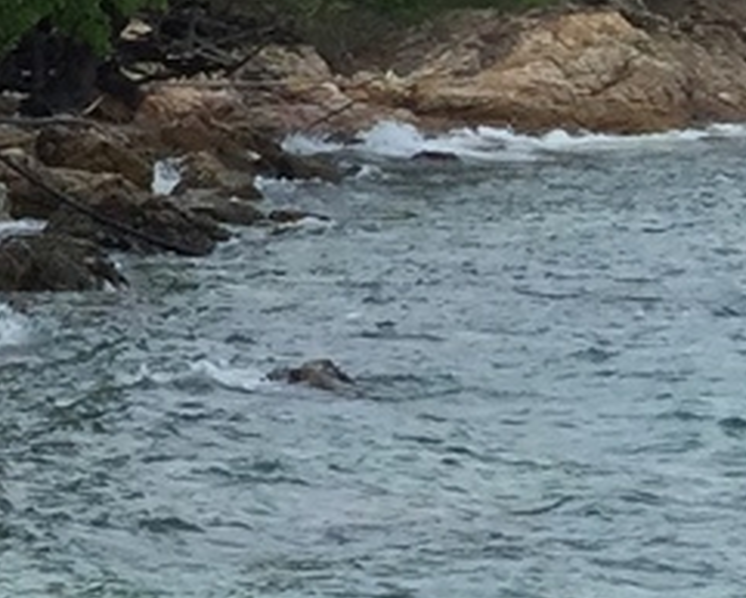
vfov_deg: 8.2
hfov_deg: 8.3
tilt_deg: +0.3
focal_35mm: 188
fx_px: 4152
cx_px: -1665
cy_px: -31
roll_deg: +0.1
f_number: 2.2
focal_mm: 4.15
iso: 32
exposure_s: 1/1364
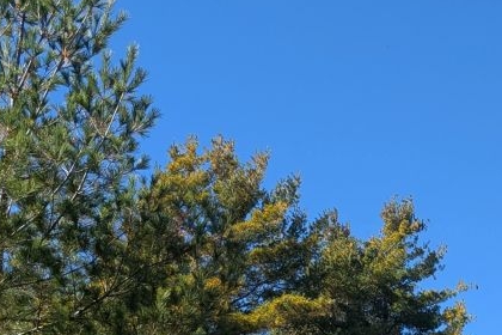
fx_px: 1060
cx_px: 486
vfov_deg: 17.1
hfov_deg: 25.5
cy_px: 409
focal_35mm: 76
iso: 34
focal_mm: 4.53
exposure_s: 1/1170
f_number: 1.7
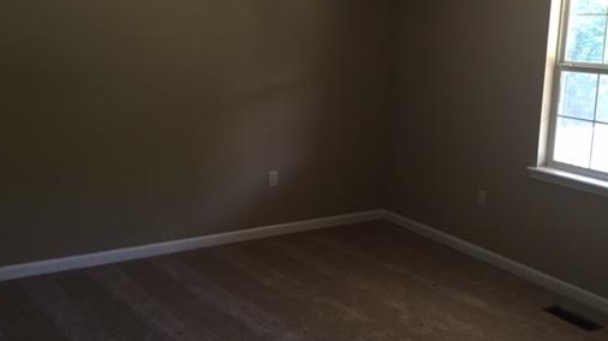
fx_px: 645
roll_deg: -3.5
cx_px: 374
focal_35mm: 40
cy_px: 127
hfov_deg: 50.1
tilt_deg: -6.8
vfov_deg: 29.5
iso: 100
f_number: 2.2
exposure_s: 1/30
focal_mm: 4.15
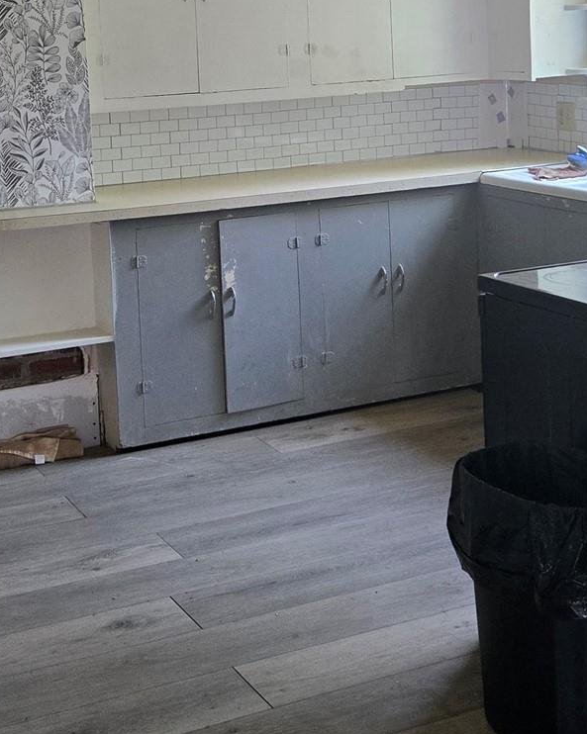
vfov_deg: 29.9
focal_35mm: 62
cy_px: 168
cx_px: 258
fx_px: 1347
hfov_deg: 24.6
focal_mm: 5.4
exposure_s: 1/120
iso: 250
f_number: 1.8
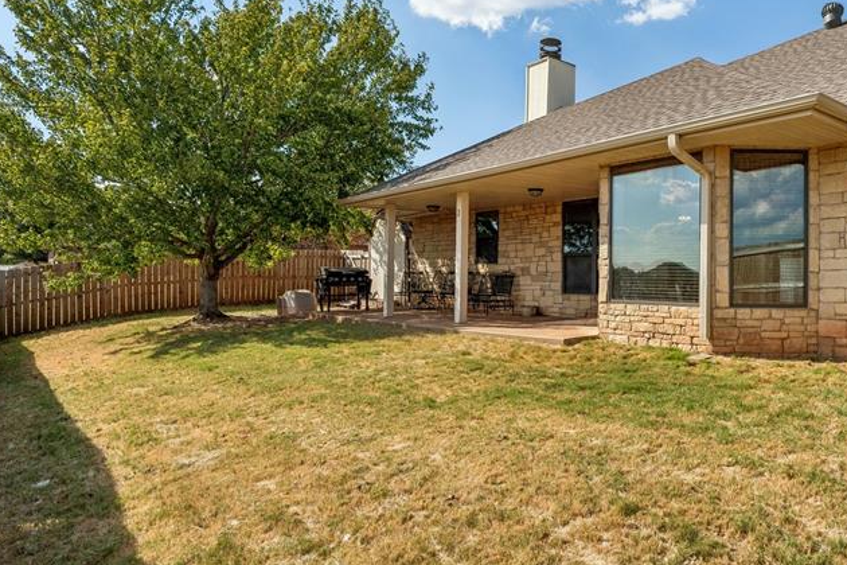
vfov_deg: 49.5
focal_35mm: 26
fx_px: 612
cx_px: 629
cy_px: 273
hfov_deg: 65.4
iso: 200
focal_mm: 16
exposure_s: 1/2000
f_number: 8
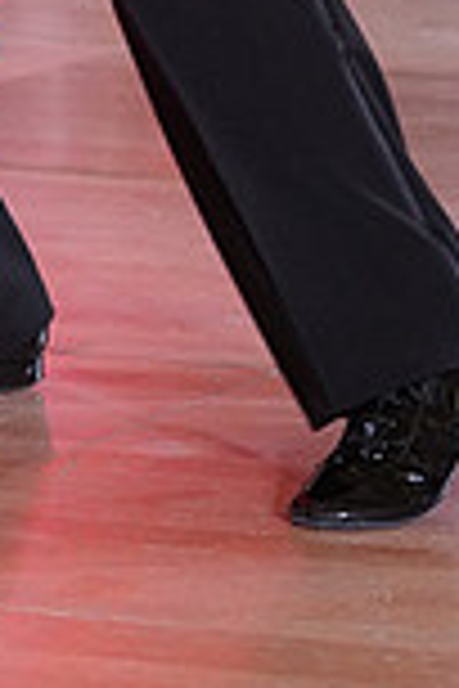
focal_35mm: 345
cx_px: -205
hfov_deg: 4.0
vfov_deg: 5.9
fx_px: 6598
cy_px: -594
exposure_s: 1/250
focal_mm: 91
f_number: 4.5
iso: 2500
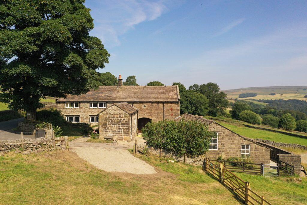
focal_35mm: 28
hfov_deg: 65.5
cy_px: 102
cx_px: 154
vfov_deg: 46.4
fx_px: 239
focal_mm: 10.26
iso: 400
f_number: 4
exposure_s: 1/100
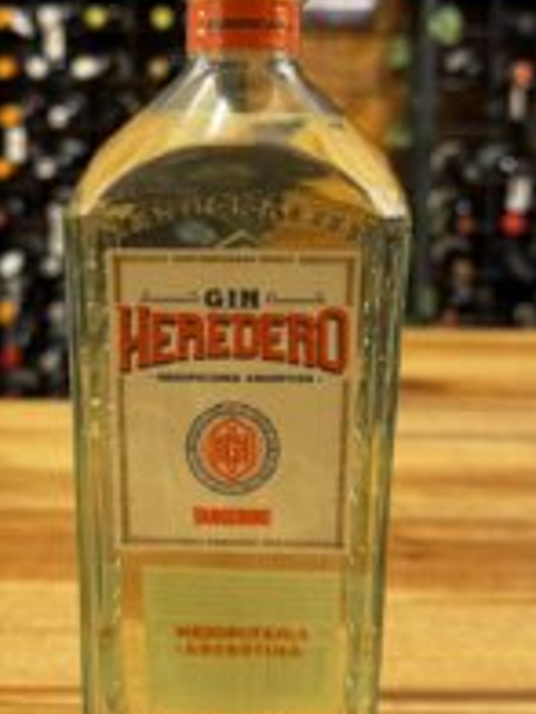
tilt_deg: -5.3
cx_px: 233
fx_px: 1094
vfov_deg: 36.0
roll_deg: -0.7
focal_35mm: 53
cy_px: 273
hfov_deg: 27.5
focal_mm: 6.76
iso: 200
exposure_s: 1/50
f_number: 1.78
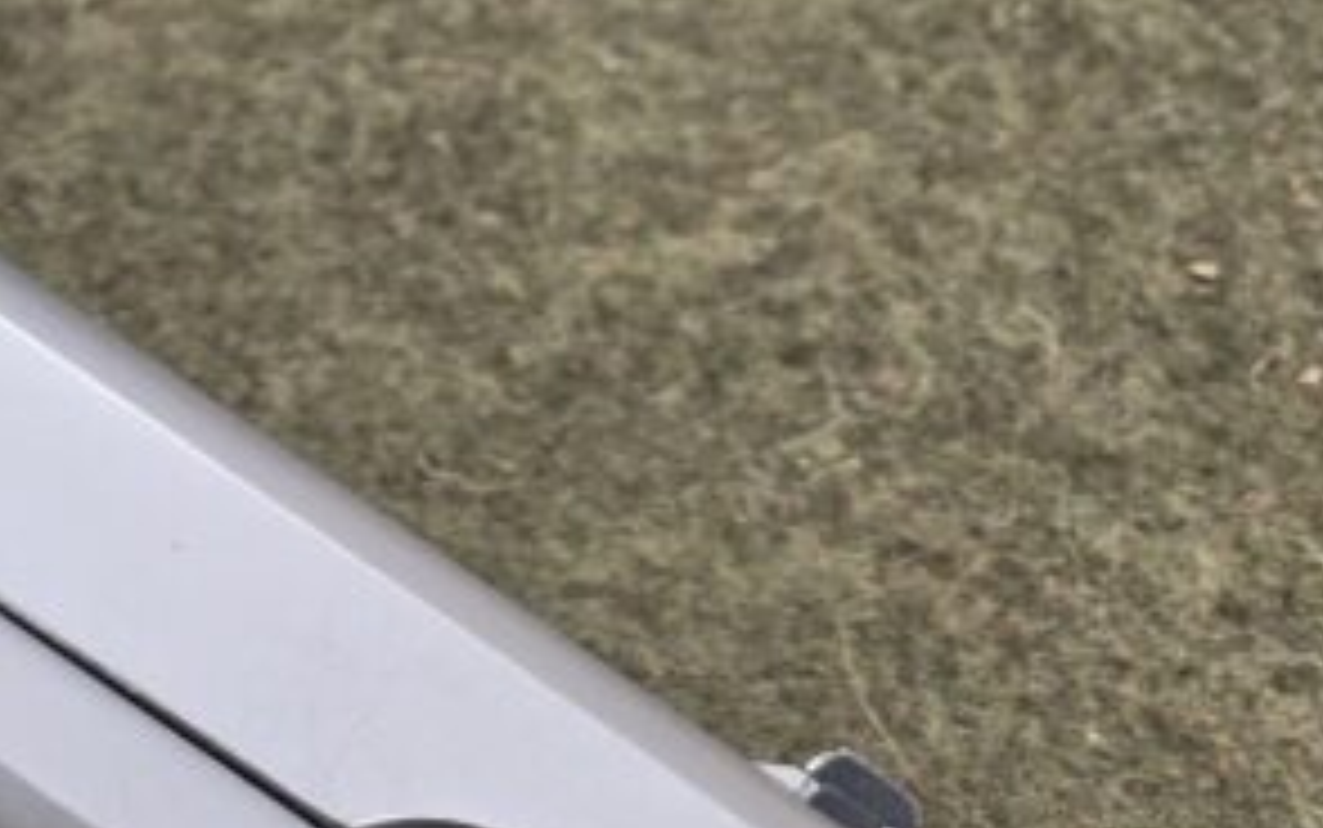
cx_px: -873
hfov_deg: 19.7
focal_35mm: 85
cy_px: 490
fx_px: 3066
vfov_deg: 15.4
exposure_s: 1/120
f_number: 1.8
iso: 64
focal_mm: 5.4
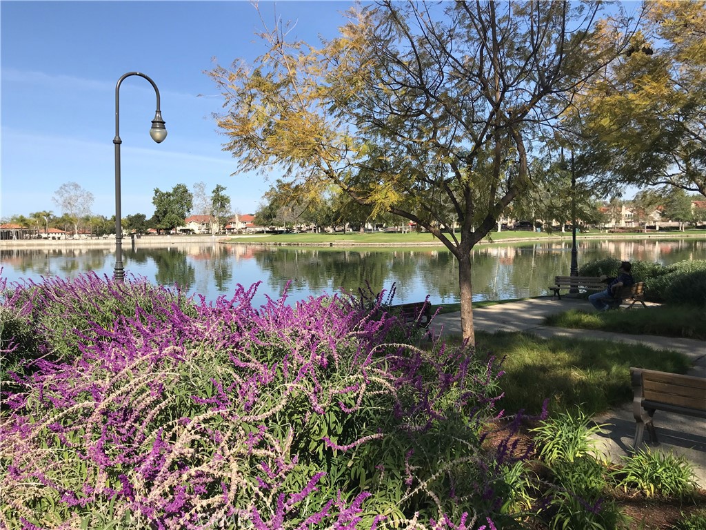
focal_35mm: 28
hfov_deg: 63.4
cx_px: 353
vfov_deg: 49.7
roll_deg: +0.9
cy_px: 265
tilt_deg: -2.1
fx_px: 571
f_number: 1.8
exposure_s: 1/1953
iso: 20
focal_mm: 3.99
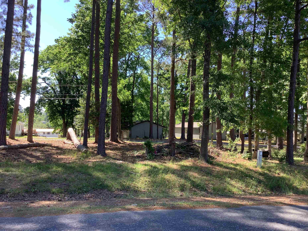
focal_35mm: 31
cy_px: 116
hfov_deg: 58.4
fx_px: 276
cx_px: 154
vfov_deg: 45.4
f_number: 2.4
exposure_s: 1/124
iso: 25
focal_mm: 3.3
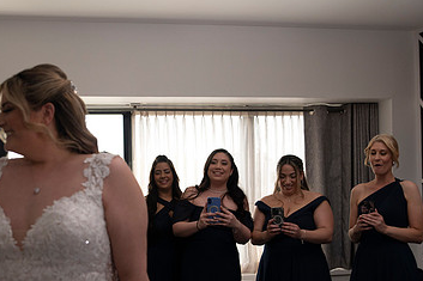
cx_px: 140
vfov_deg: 26.2
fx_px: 599
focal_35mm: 51
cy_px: 197
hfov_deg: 38.4
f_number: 2.8
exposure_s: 1/1600
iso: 1600
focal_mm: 31
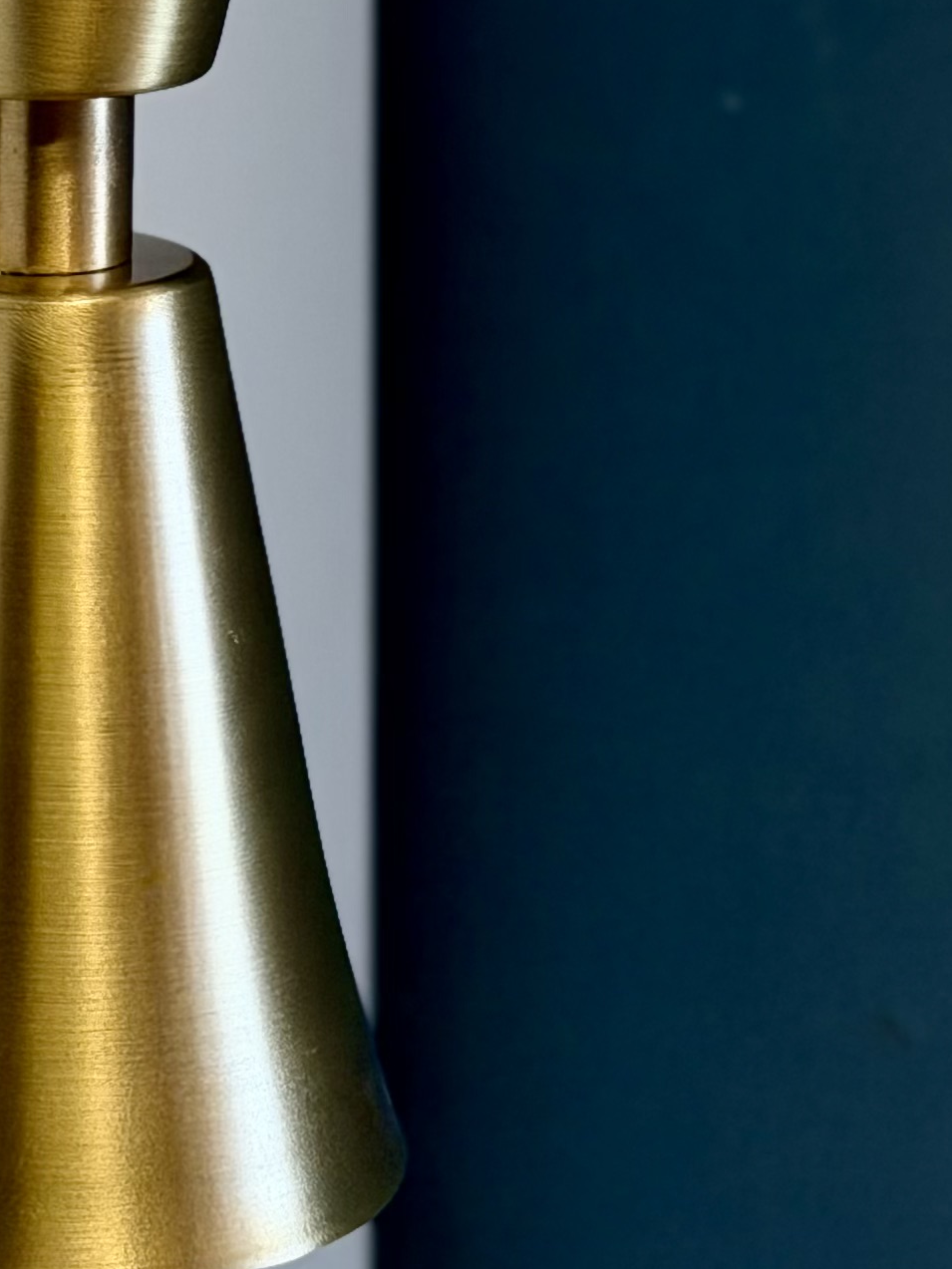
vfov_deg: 12.9
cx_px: -129
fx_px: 5573
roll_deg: +0.4
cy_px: 132
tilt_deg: -10.3
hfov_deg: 9.7
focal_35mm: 152
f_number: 1.78
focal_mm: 6.76
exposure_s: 1/100
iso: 80
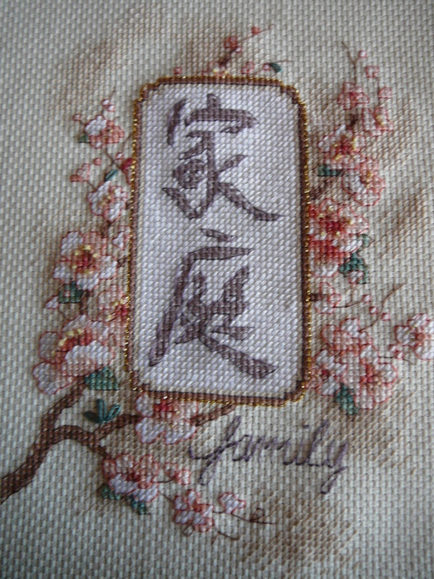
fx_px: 585
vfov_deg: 52.6
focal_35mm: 35
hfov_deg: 40.7
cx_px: 217
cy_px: 290
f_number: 2.8
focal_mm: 5.2
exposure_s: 1/30
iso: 100
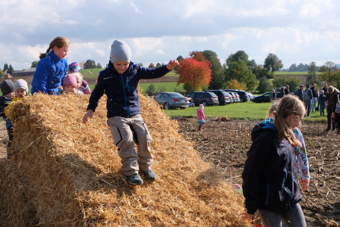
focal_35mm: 47
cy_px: 119
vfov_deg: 28.7
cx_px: 151
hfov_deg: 41.9
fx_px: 444
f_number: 8
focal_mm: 25.6
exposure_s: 1/680
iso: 400
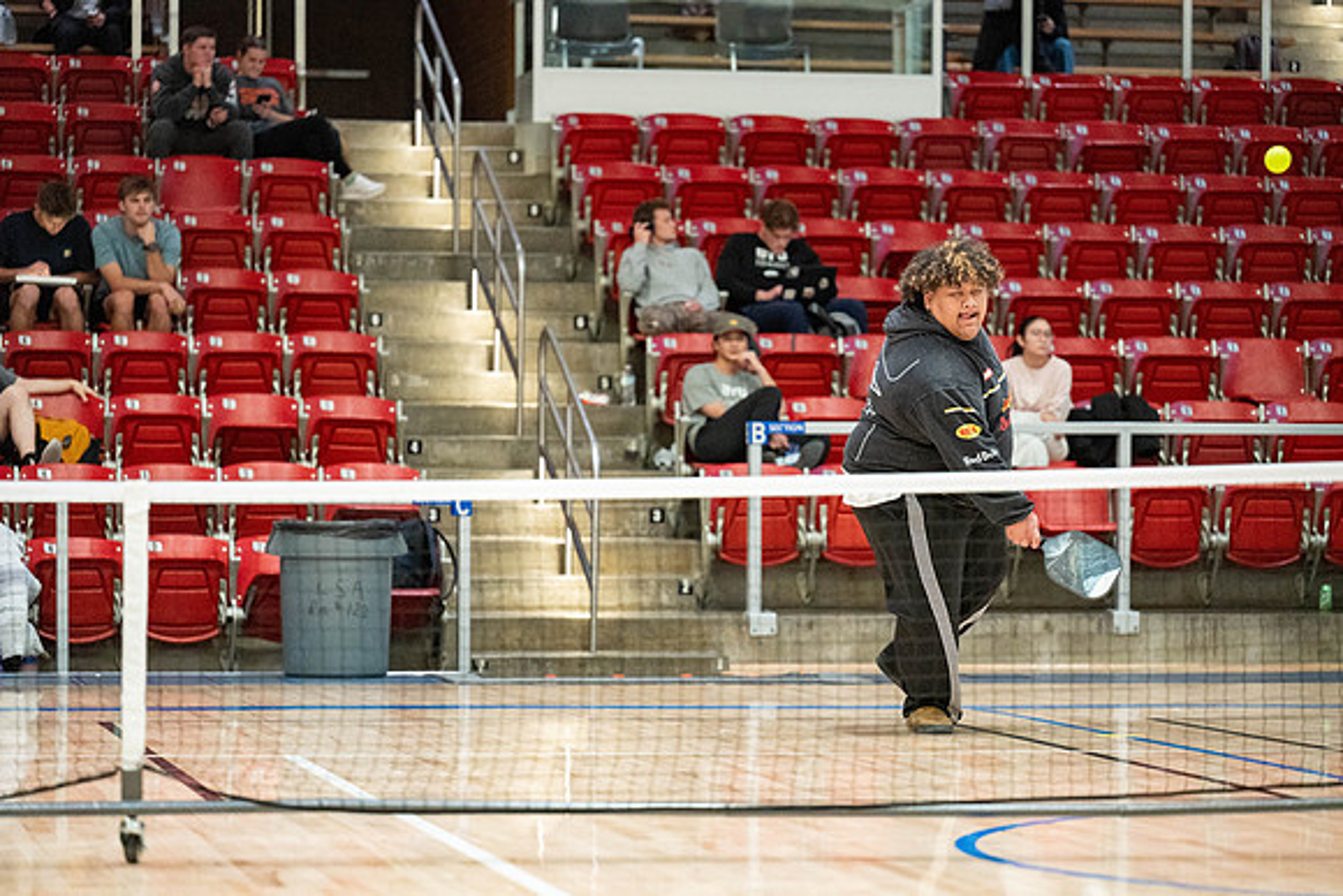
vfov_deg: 10.2
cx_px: 672
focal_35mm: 135
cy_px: 448
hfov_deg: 15.2
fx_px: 5037
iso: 5000
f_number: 2.8
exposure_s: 1/500
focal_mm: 135
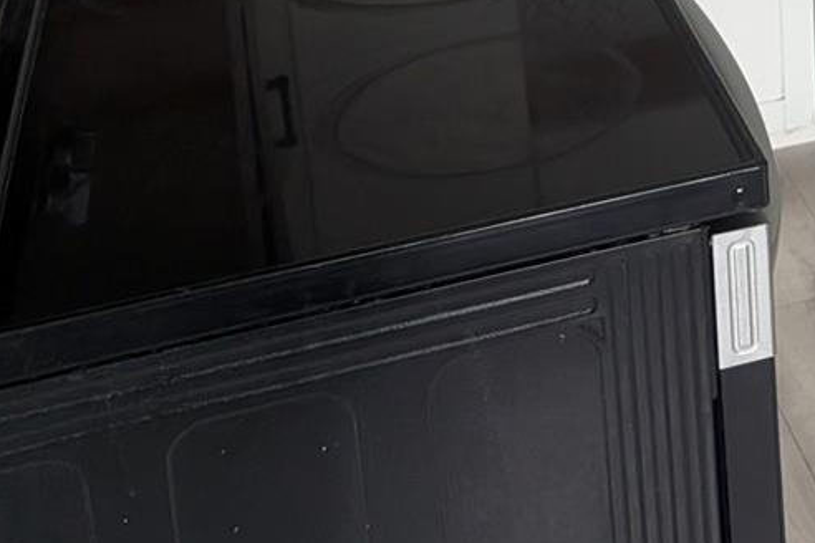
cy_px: -429
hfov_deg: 23.1
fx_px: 1834
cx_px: 959
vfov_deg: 14.8
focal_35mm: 81
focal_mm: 6.9
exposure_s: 1/1167
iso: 1522
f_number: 1.68
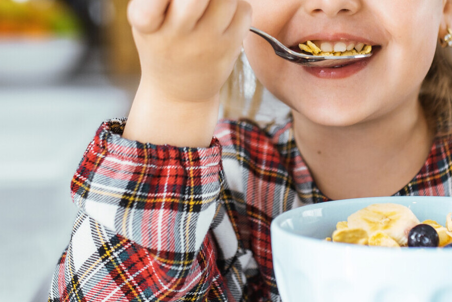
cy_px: 90
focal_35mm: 86
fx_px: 1080
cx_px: 342
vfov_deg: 15.9
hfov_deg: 23.4
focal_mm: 35
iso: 125
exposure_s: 1/60
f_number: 2
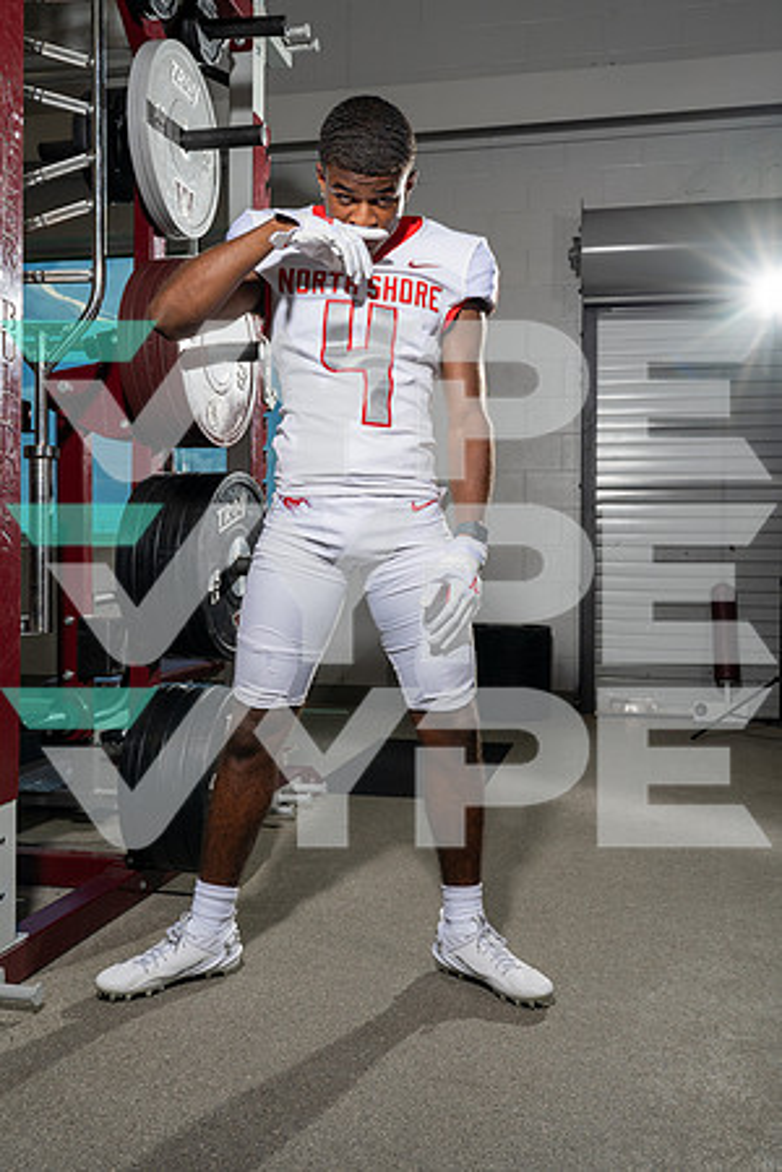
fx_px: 1108
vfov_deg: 55.8
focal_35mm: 34
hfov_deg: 38.9
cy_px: 586
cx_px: 391
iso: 320
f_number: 8
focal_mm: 34
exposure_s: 1/250
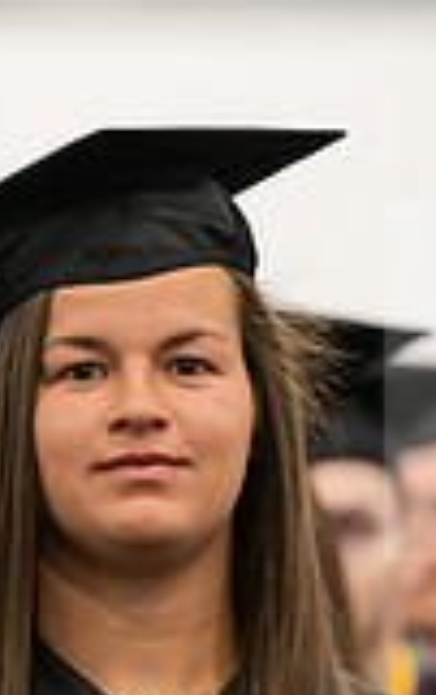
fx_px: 12875
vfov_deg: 3.1
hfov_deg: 1.9
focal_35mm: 679
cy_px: 723
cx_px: 255
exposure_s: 1/200
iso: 3200
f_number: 3.2
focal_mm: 185
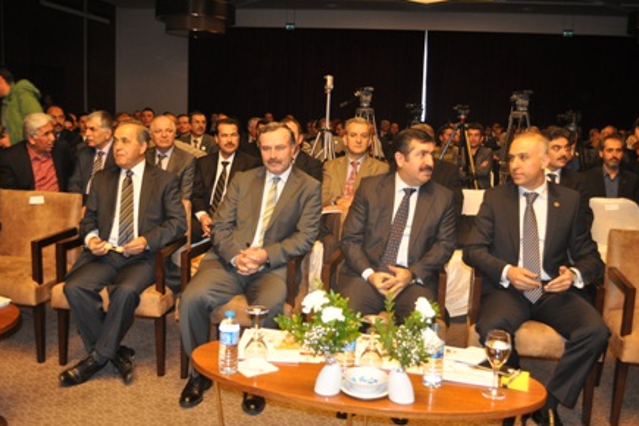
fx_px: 603
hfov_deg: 55.8
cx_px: 317
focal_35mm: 34
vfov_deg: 38.9
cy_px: 213
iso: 800
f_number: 4
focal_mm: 22
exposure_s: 1/60
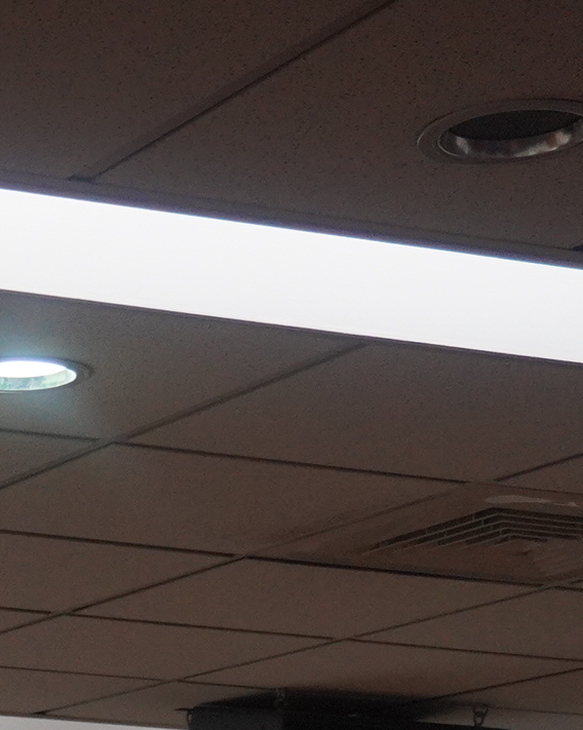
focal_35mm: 131
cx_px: -577
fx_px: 2828
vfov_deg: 14.2
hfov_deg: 10.8
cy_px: 922
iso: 1000
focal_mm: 22
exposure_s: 1/160
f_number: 4
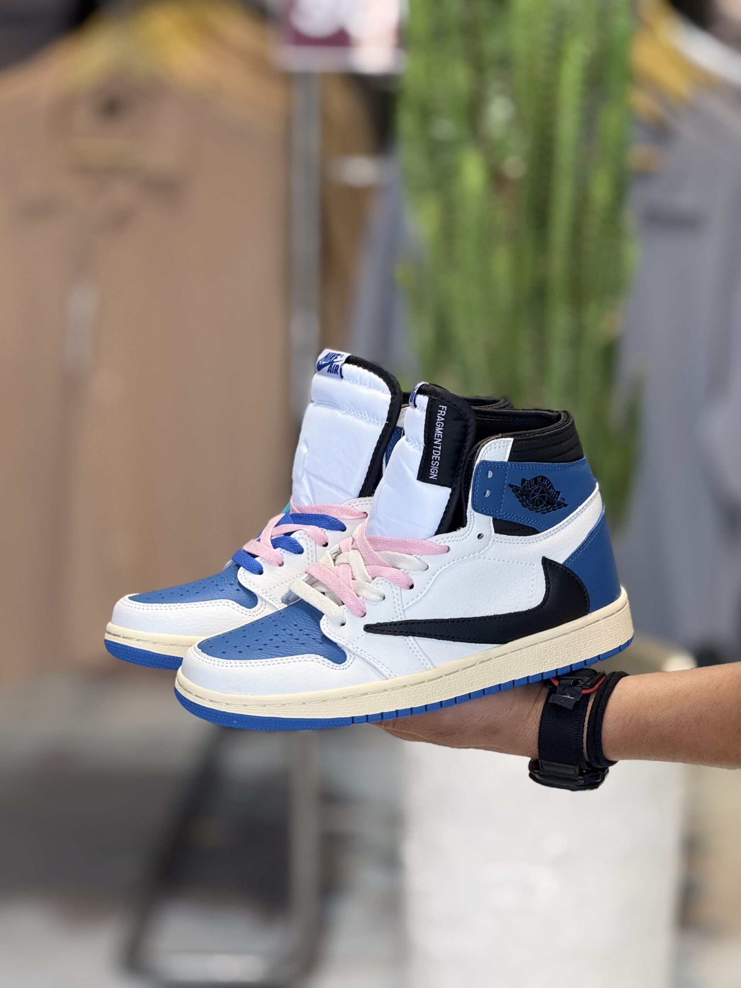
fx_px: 3425
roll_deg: +0.1
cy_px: 494
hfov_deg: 12.3
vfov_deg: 16.4
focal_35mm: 120
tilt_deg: -9.6
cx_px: 370
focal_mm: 15.66
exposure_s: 1/100
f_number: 2.8
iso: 125
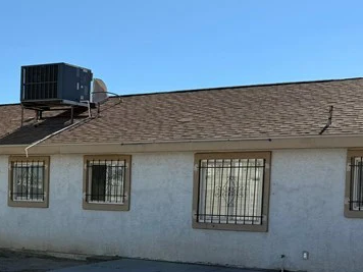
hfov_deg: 26.7
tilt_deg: -3.6
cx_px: 5
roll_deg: -0.8
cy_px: 236
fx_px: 724
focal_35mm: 69
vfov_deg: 20.9
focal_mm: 6.76
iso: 80
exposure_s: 1/6711
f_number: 1.78
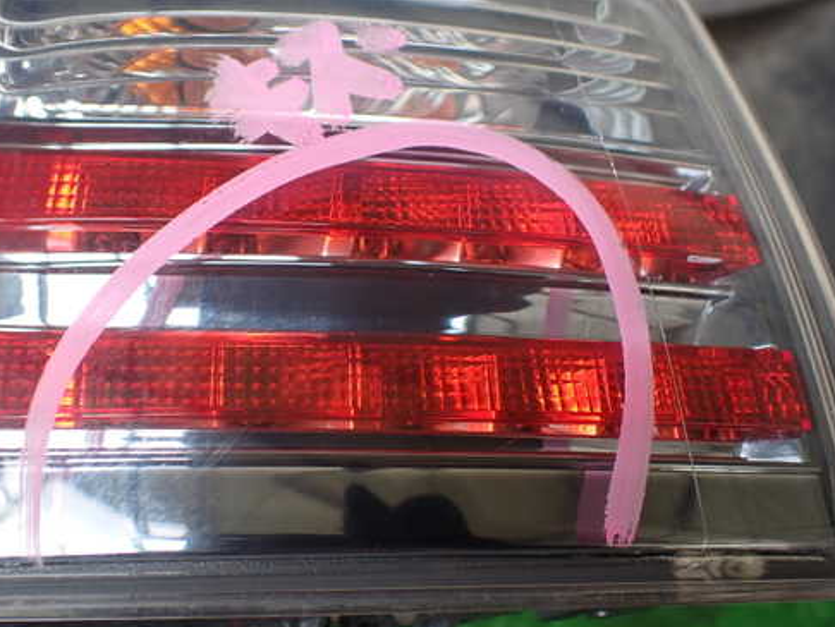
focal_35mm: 37
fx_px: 893
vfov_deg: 38.7
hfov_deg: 49.9
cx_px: 350
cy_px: 316
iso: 100
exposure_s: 1/160
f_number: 2.3
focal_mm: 5.4
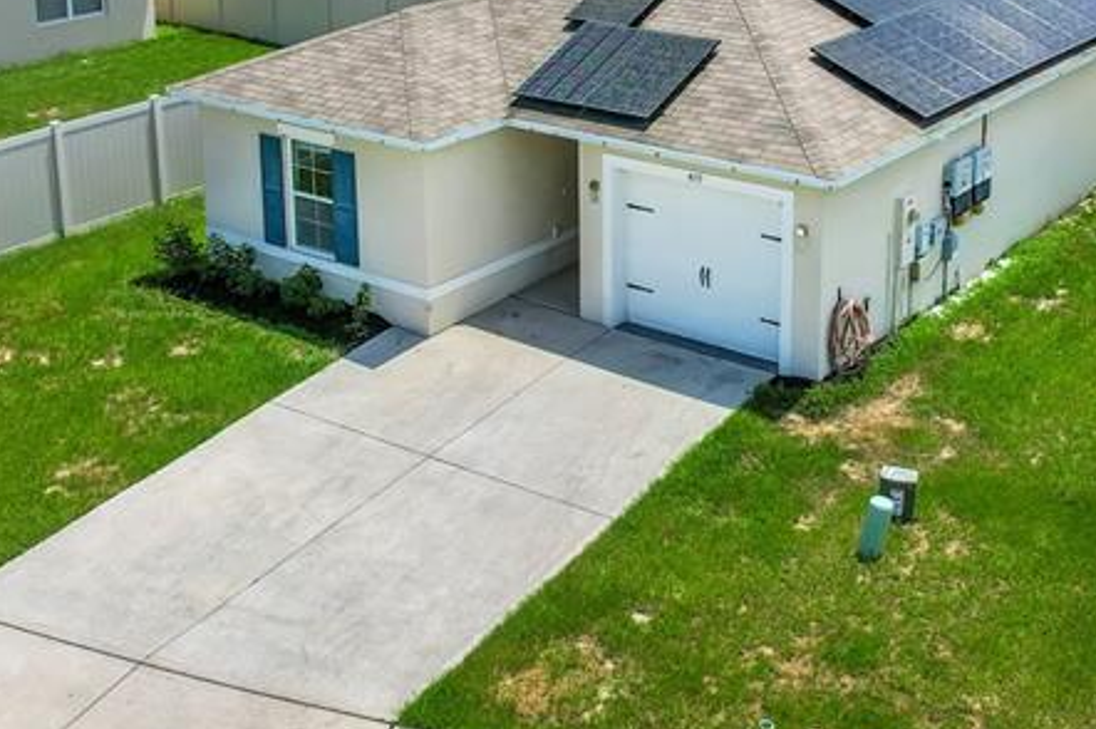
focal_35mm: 51
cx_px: 622
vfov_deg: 25.5
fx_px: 1551
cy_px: 52
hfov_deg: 38.8
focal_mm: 8.38
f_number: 2.8
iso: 100
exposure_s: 1/640
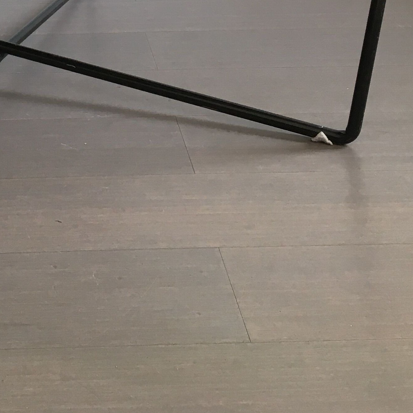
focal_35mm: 78
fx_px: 1053
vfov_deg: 19.5
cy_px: -193
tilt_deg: -10.6
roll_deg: +0.6
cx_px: 20
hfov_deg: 21.6
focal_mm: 4.15
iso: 32
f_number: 2.2
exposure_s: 1/33
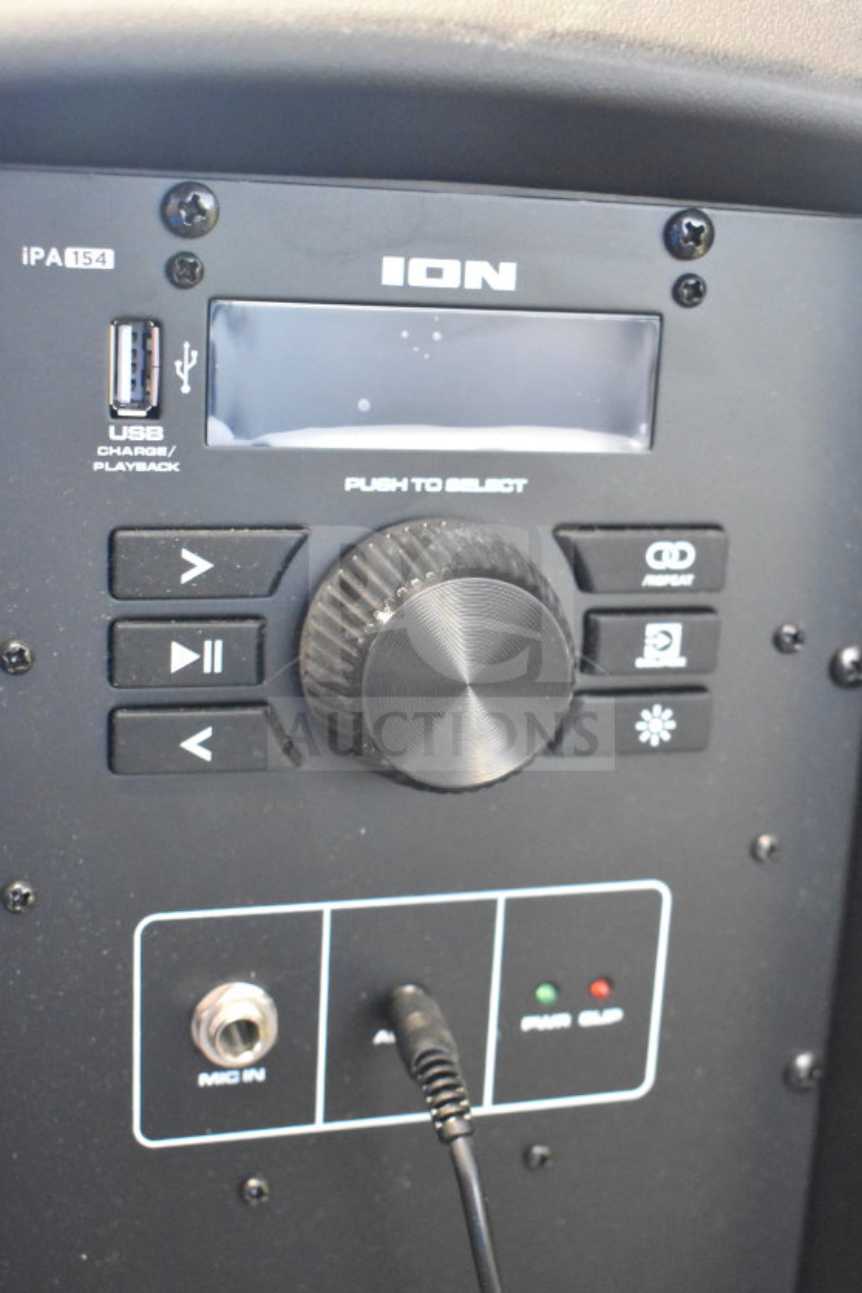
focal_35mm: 48
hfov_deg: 28.3
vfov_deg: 41.5
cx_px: 440
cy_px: 648
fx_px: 1708
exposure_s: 1/50
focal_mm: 29
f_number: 4.2
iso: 9000
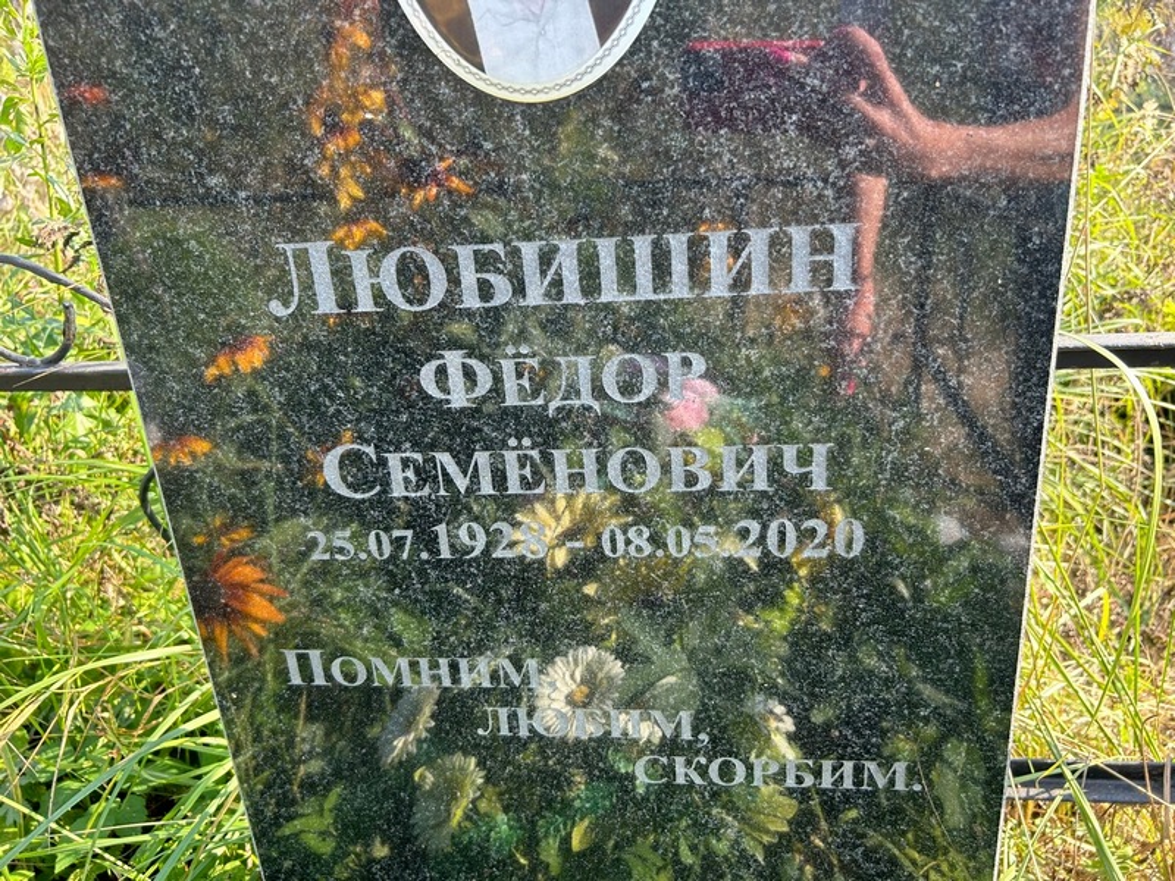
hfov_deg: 67.3
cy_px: 440
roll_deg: +1.7
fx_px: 883
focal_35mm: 26
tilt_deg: -22.4
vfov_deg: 53.1
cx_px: 588
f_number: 1.5
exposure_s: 1/332
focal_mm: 5.7
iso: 50
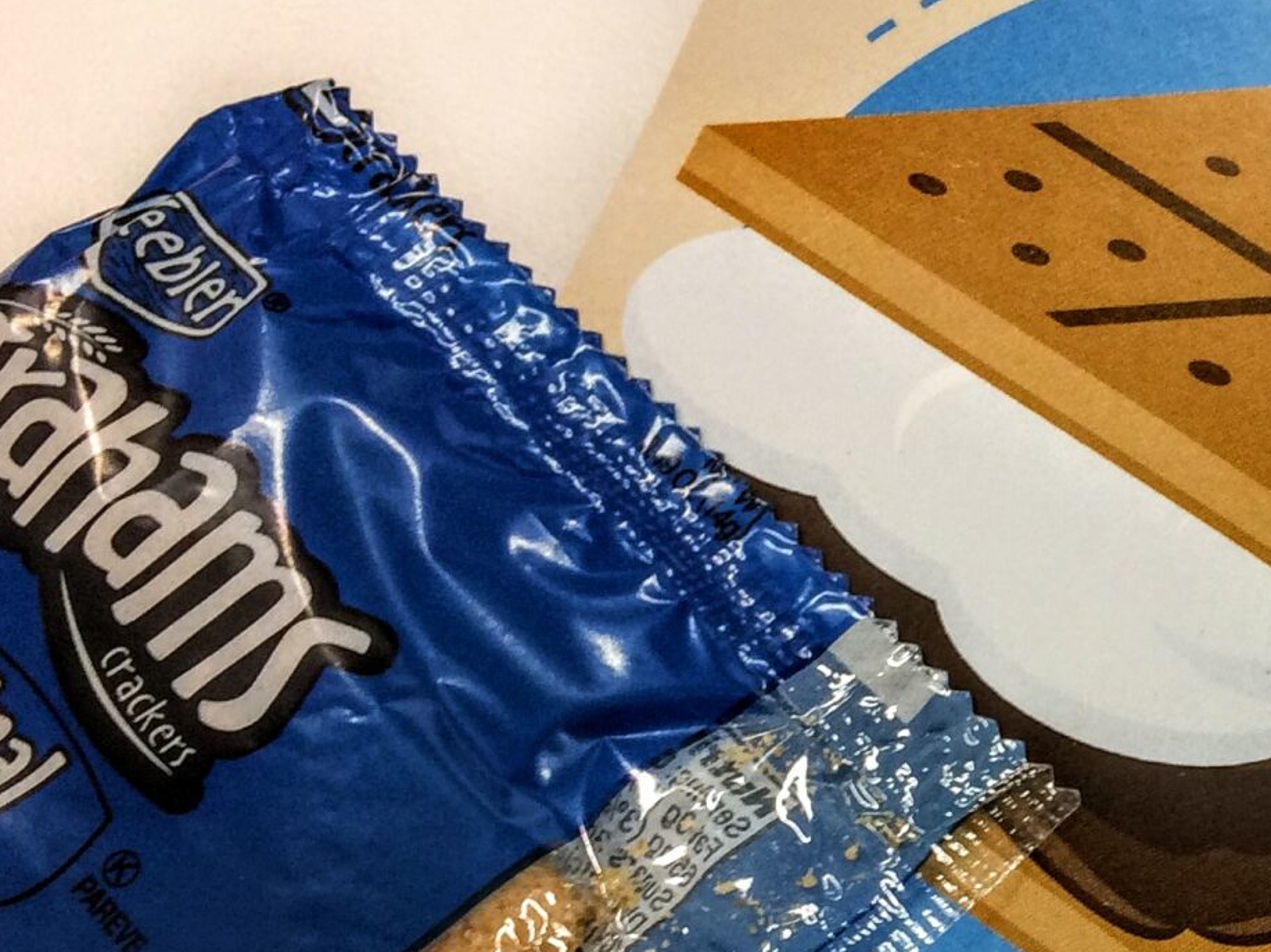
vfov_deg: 17.9
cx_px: 1764
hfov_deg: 21.3
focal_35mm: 81
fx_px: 2973
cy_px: 867
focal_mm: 4.15
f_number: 2.2
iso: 80
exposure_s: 1/30
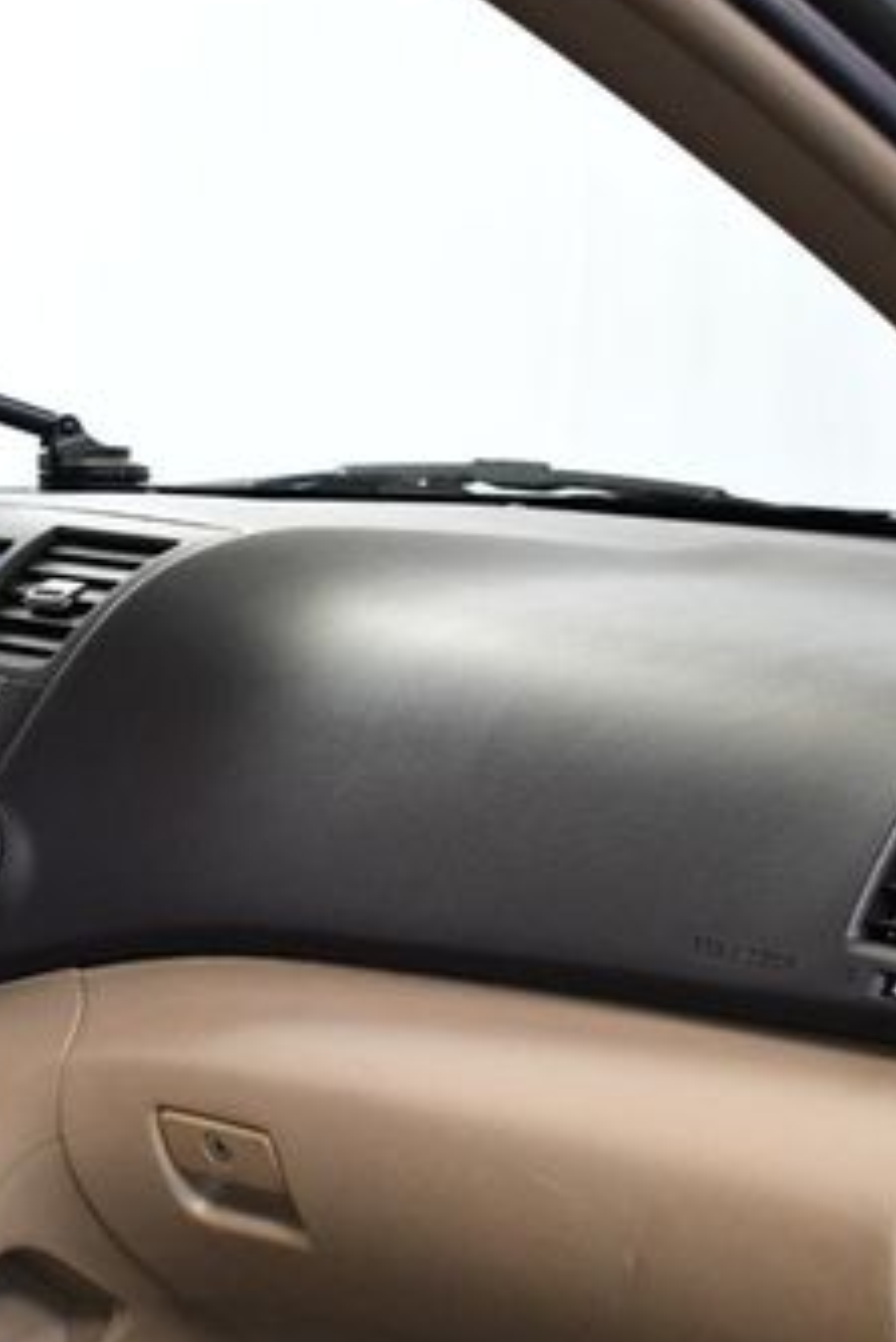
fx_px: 2573
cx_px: 205
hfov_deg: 19.6
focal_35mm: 69
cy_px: 796
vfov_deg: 29.2
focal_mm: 24
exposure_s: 1/125
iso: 3200
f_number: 4
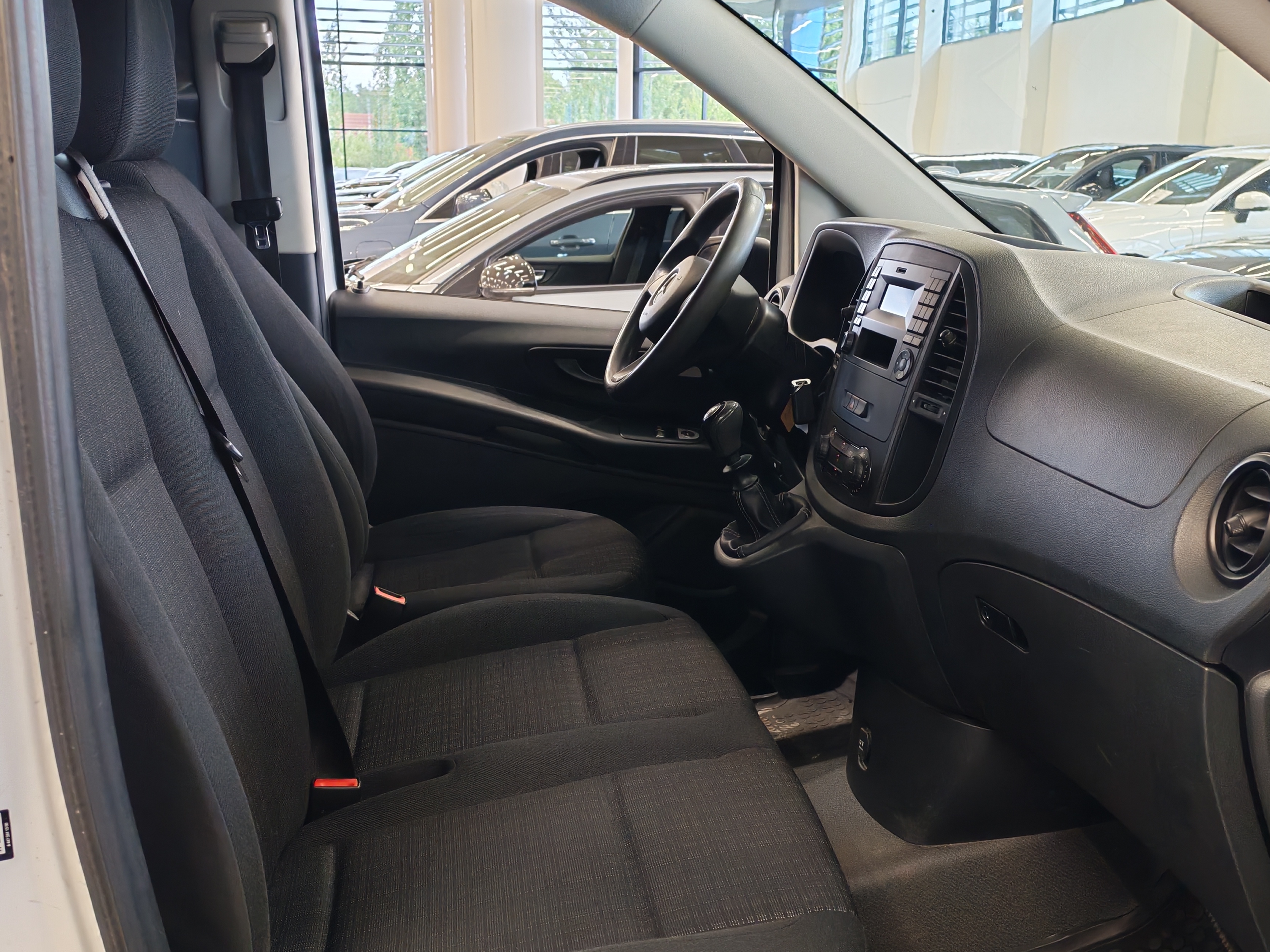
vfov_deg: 38.5
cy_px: 567
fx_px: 1357
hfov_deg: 50.1
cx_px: 649
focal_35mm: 37
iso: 640
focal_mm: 6.12
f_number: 1.9
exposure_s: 1/100
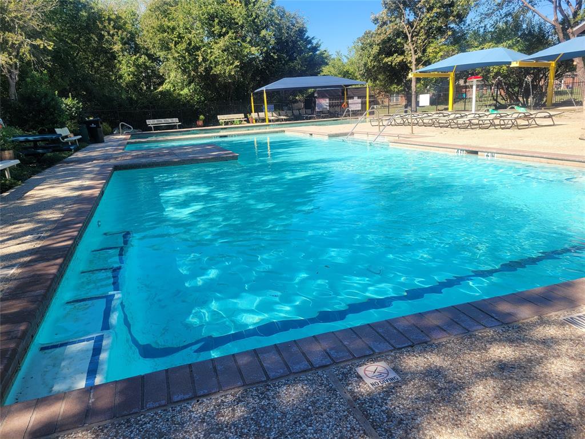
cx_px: 292
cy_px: 220
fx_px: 439
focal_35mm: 26
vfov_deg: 53.1
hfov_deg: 67.3
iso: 40
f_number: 1.8
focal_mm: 5.4
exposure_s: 1/1304
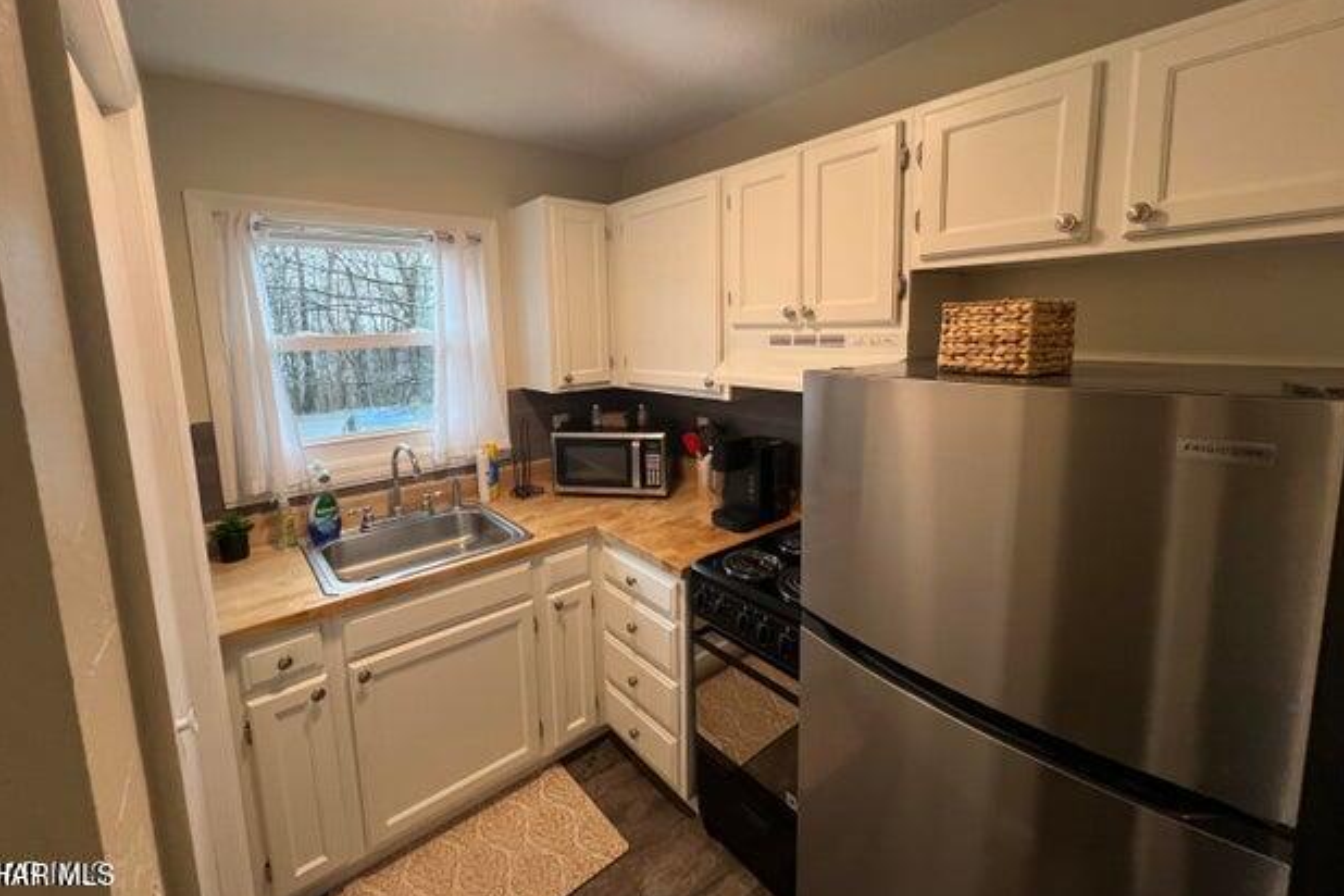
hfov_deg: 104.2
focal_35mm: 14
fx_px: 523
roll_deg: +1.7
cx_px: 655
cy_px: 400
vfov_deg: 80.9
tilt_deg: -8.2
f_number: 1.8
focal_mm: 1.57
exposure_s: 1/120
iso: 200
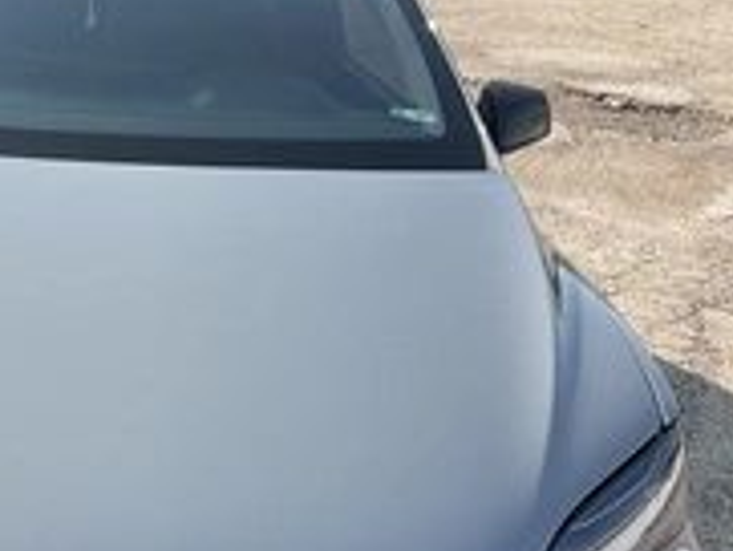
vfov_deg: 22.7
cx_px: 57
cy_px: 425
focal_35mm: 64
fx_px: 1356
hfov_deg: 28.9
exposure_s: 1/792
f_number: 1.8
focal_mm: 3
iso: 25
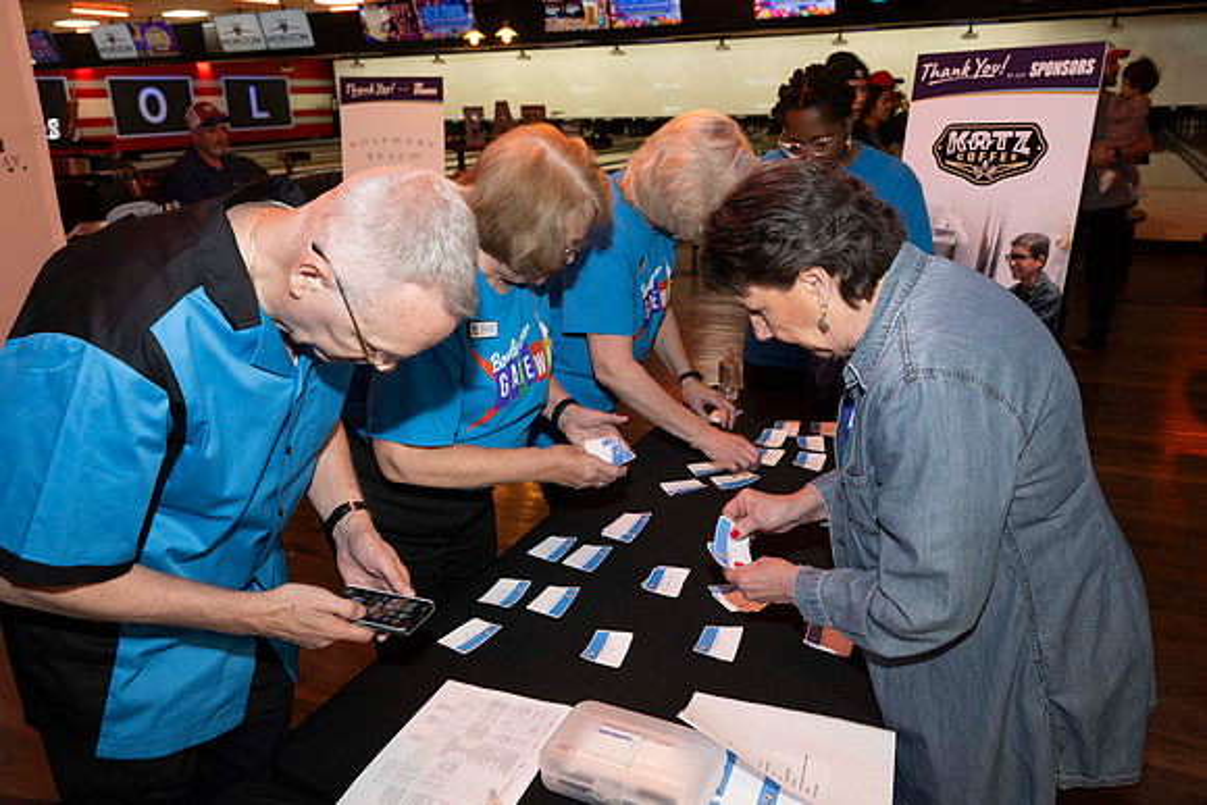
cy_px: 402
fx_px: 939
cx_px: 604
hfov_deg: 65.5
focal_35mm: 28
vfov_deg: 46.4
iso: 800
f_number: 5.6
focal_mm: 28
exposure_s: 1/50
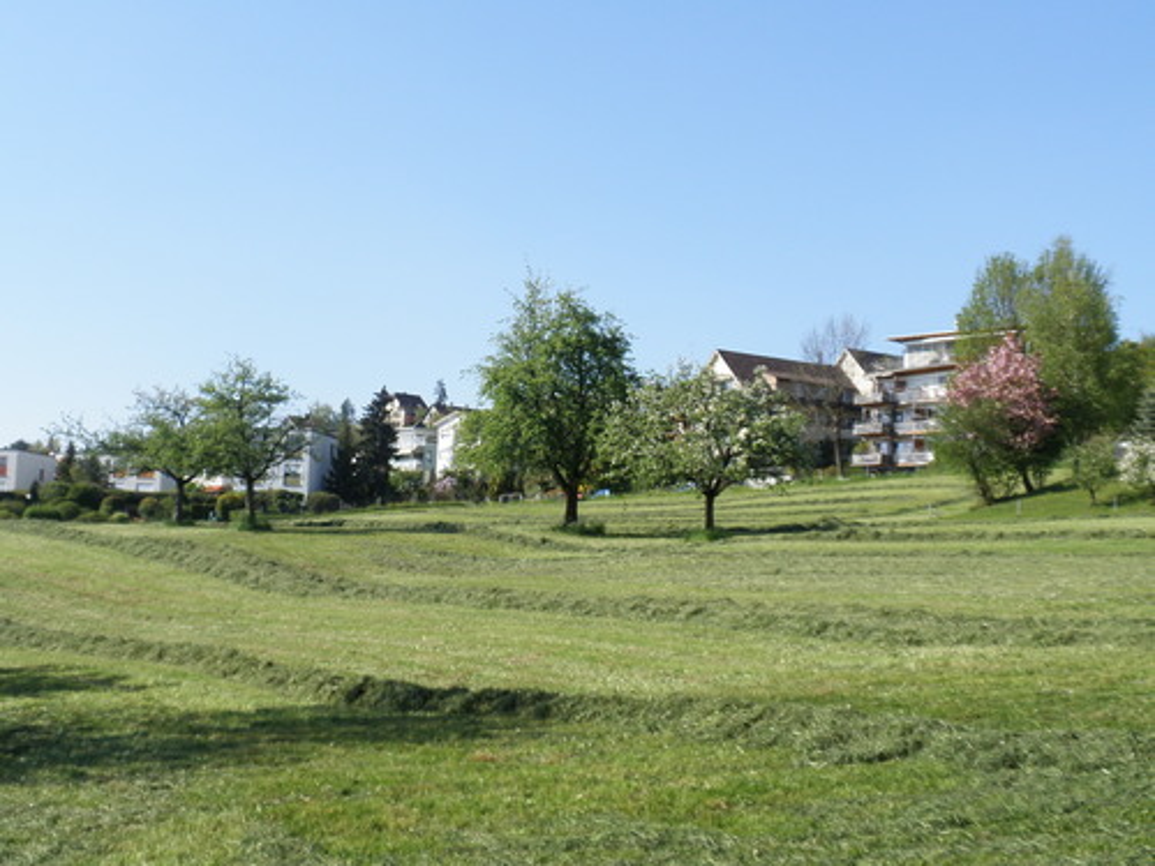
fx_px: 1735
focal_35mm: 52
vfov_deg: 28.0
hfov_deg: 36.8
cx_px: 578
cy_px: 433
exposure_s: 1/400
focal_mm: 9.1
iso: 64
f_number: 4.3
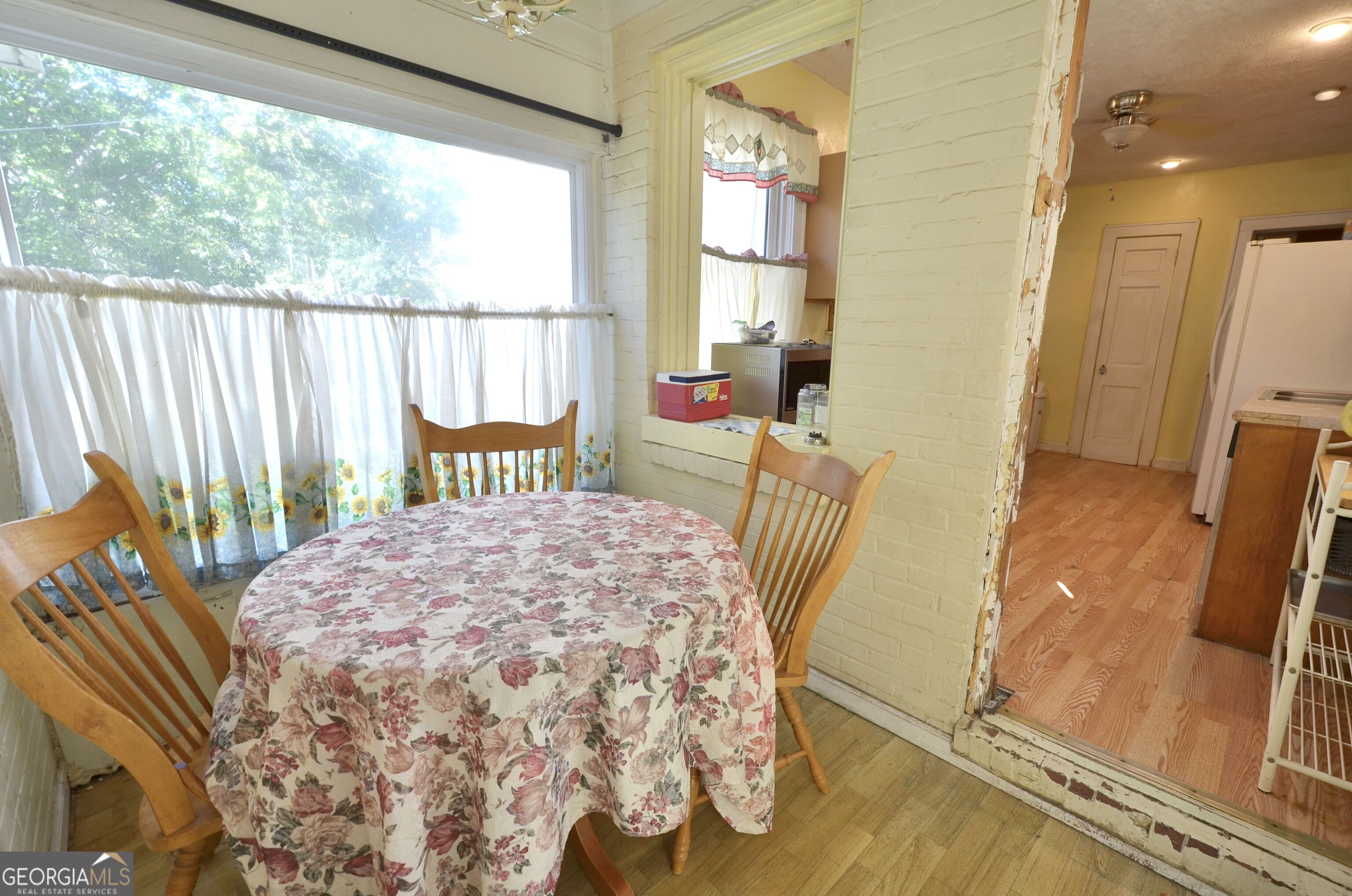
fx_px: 562
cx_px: 676
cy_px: 448
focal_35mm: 15
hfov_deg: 100.5
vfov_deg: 77.1
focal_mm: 10
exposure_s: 1/15
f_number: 8
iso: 200
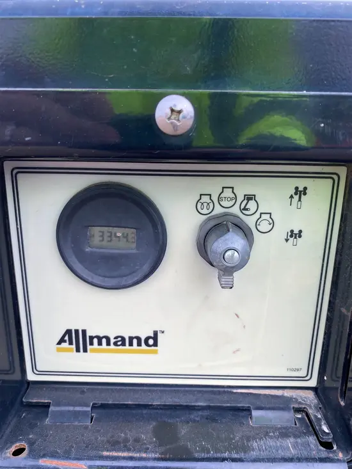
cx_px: 176
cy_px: 234
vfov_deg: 67.3
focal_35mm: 26
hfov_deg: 53.1
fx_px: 352
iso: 32
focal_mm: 4.25
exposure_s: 1/145
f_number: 1.8
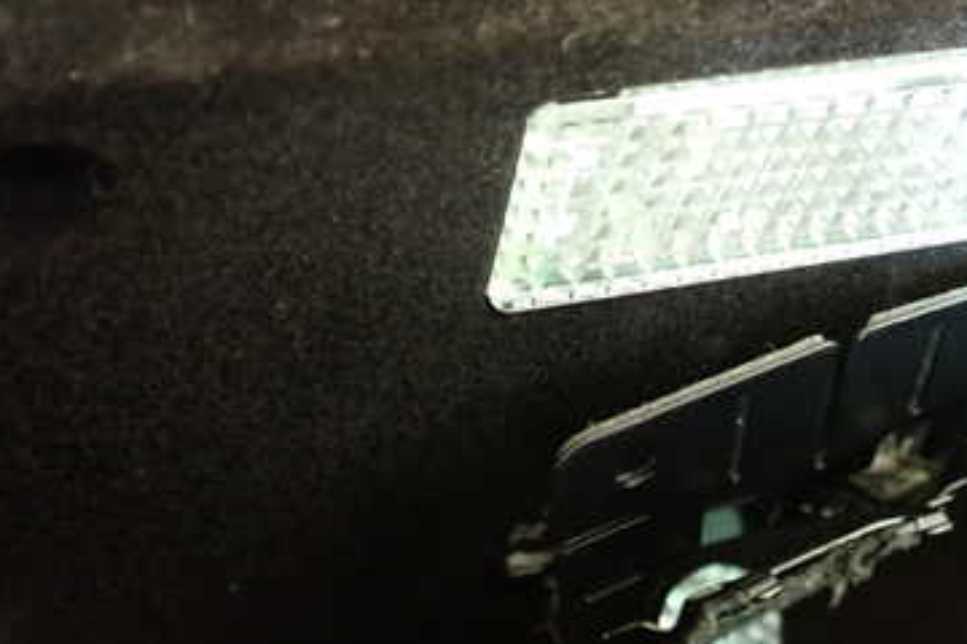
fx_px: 1397
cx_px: 688
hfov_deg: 37.5
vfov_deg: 25.9
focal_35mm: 52
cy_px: 386
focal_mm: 5.4
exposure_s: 1/20
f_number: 2.3
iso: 800
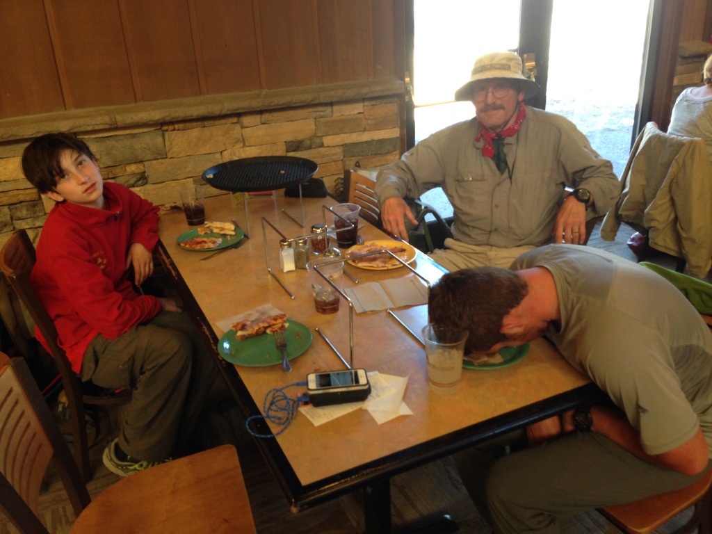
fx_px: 679
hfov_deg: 55.4
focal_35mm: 33
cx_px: 356
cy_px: 267
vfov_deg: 42.9
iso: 80
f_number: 2.4
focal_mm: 4.12
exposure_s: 1/20
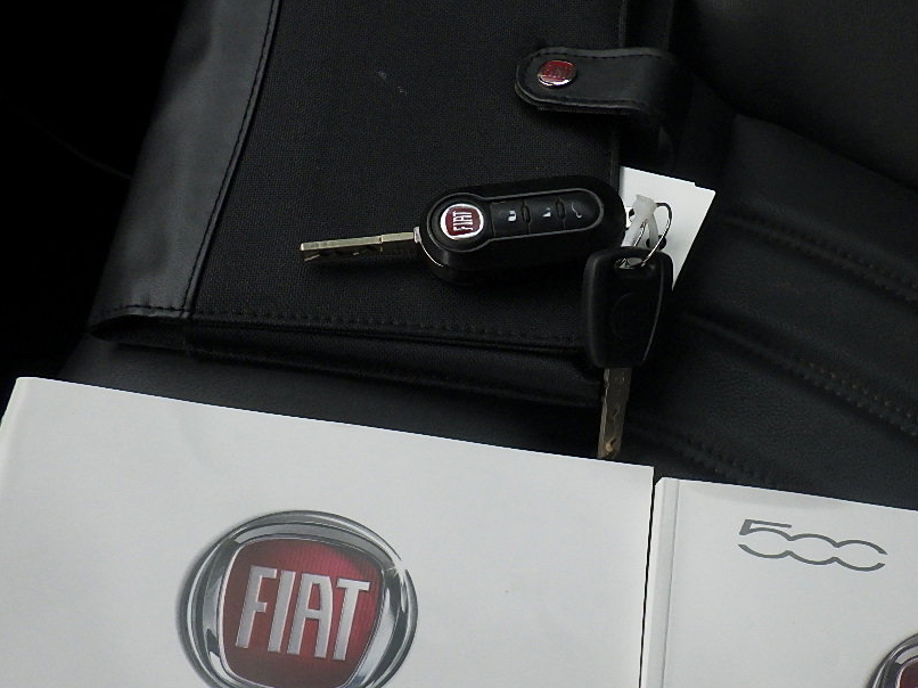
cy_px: 415
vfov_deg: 27.0
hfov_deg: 35.1
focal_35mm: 54
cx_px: 640
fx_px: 1432
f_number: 4.6
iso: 250
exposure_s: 1/250
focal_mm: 6.1
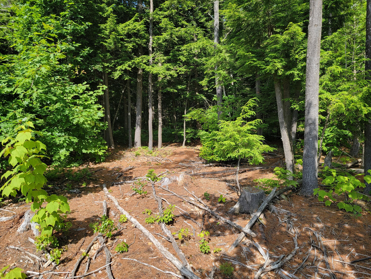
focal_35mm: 24
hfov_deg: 71.6
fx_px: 257
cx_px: 186
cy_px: 140
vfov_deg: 56.8
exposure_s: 1/404
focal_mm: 6.7
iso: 16
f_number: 1.8
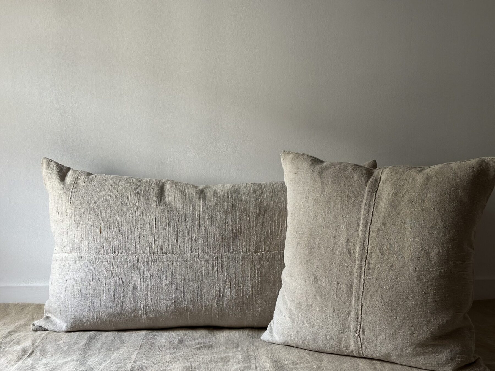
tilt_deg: -5.0
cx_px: 248
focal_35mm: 48
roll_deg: +0.1
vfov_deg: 30.3
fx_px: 686
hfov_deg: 39.7
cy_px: 186
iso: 200
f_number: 1.78
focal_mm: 6.86
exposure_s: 1/60
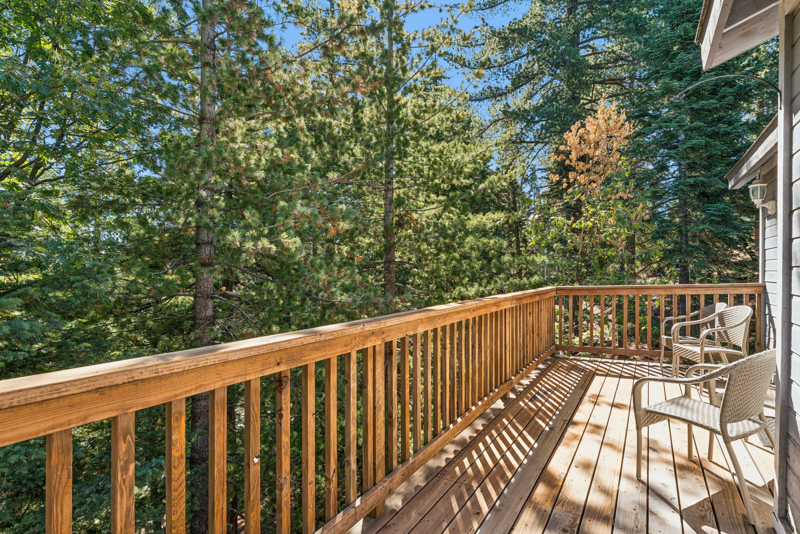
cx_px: 400
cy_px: 267
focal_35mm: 17
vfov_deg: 69.2
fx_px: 387
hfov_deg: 91.9
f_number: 13
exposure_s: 1/15
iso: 100
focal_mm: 17.4
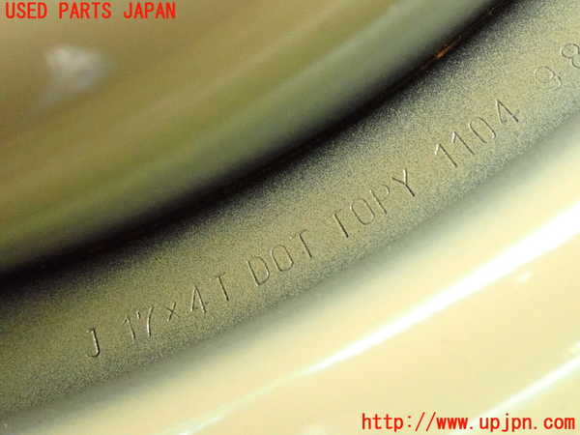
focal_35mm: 44
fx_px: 737
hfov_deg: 42.9
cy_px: 218
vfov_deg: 32.9
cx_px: 290
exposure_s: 1/125
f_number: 2.9
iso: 3200
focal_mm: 7.84
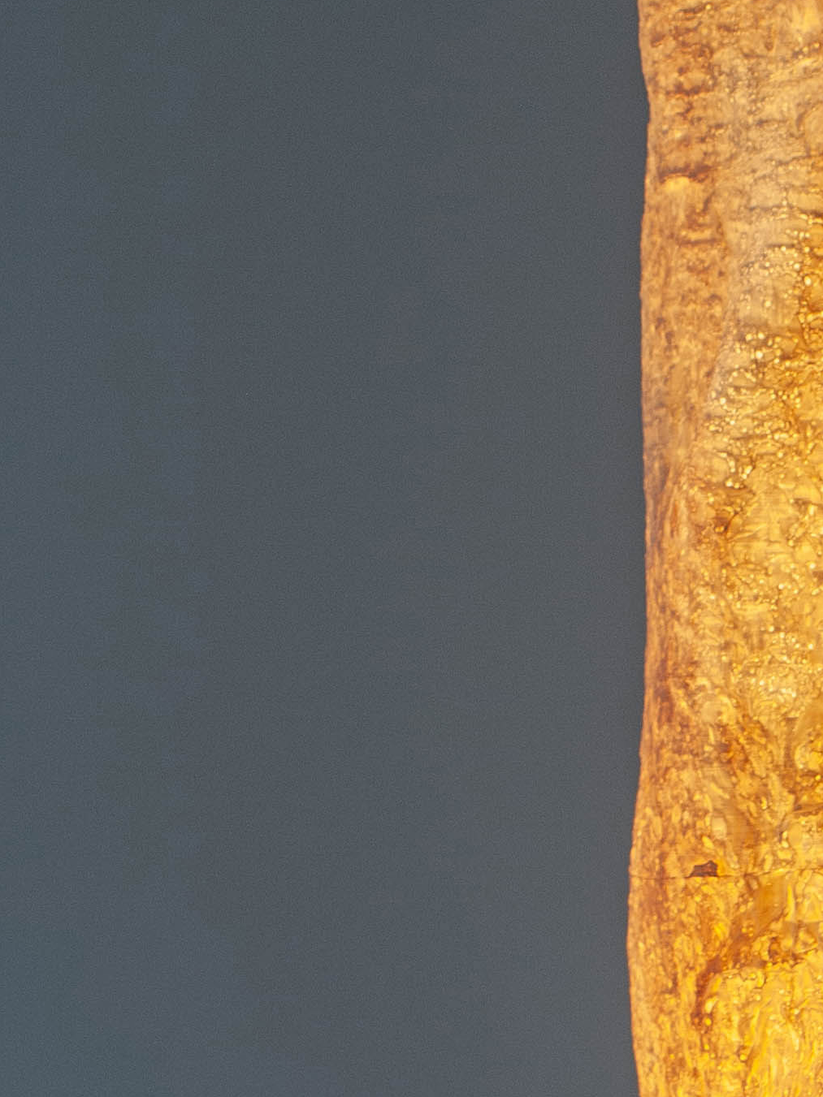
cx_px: 987
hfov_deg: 9.0
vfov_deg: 12.1
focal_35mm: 162
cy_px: 897
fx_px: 5136
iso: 200
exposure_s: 1/60
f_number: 5
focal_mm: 30
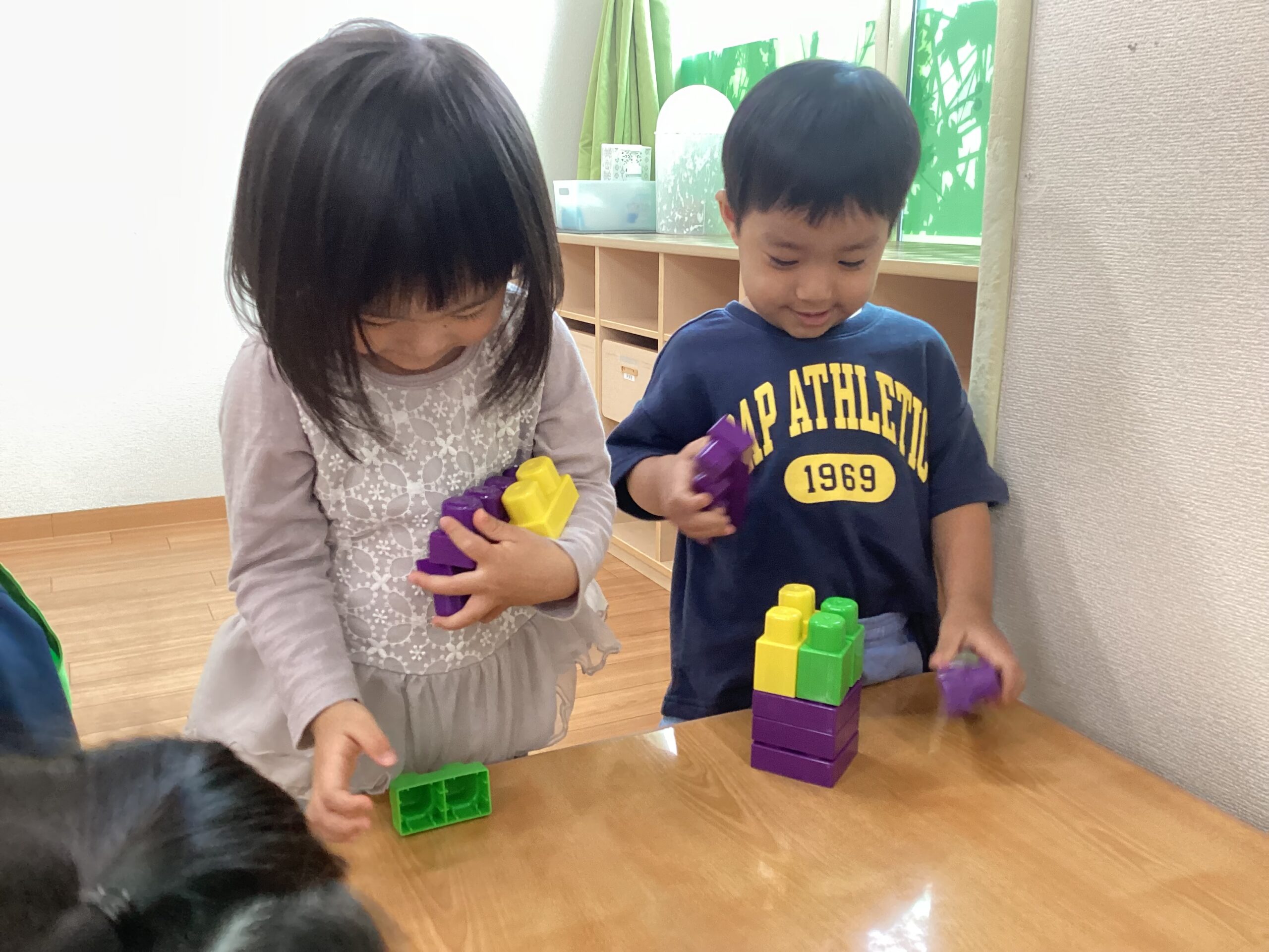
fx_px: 1136
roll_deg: +0.0
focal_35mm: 31
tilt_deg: -14.5
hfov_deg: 58.4
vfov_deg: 45.4
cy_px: 476
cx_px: 634
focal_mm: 3.3
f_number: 2.4
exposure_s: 1/60
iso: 160
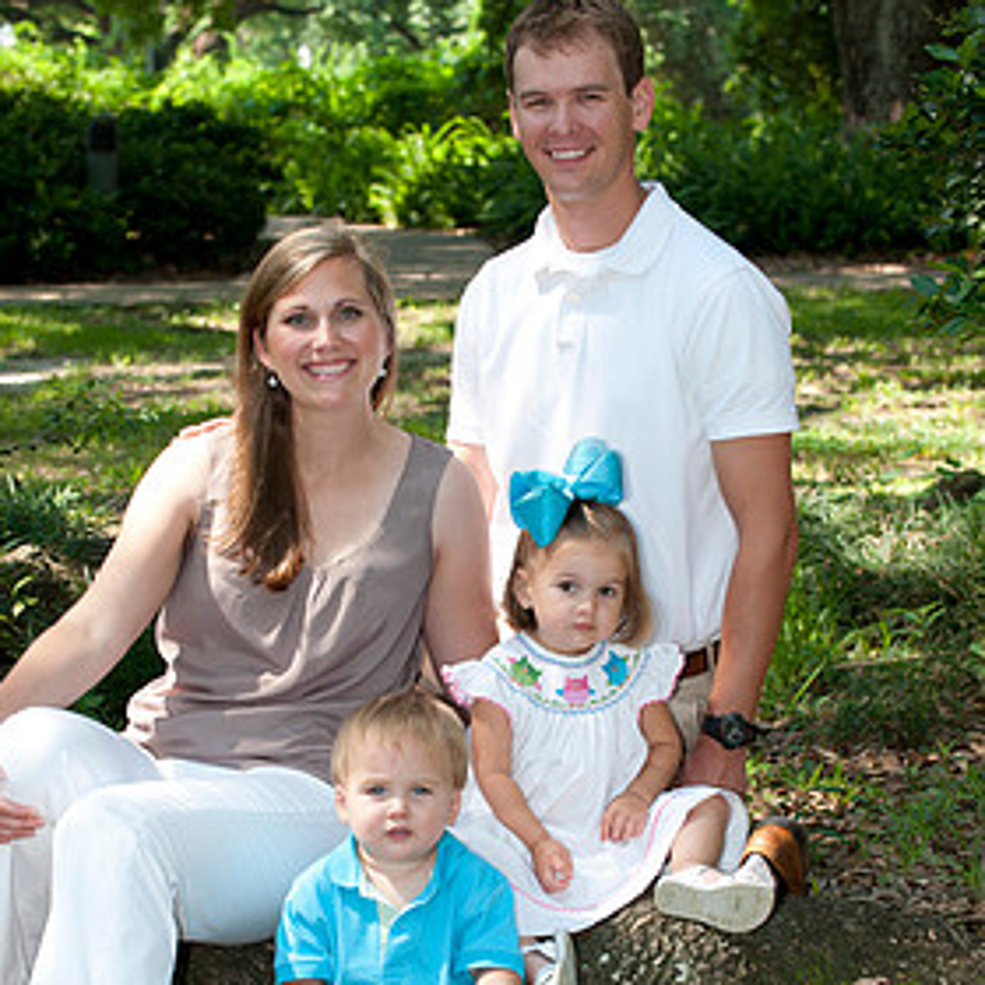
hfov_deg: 15.6
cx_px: 463
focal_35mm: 112
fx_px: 3606
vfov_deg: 15.5
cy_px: 749
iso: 250
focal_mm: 82
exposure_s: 1/125
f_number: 5.6
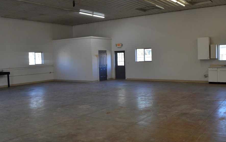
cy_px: 68
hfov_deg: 54.0
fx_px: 222
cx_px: 111
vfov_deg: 35.3
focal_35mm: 36
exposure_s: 1/100
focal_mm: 18
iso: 400
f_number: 5
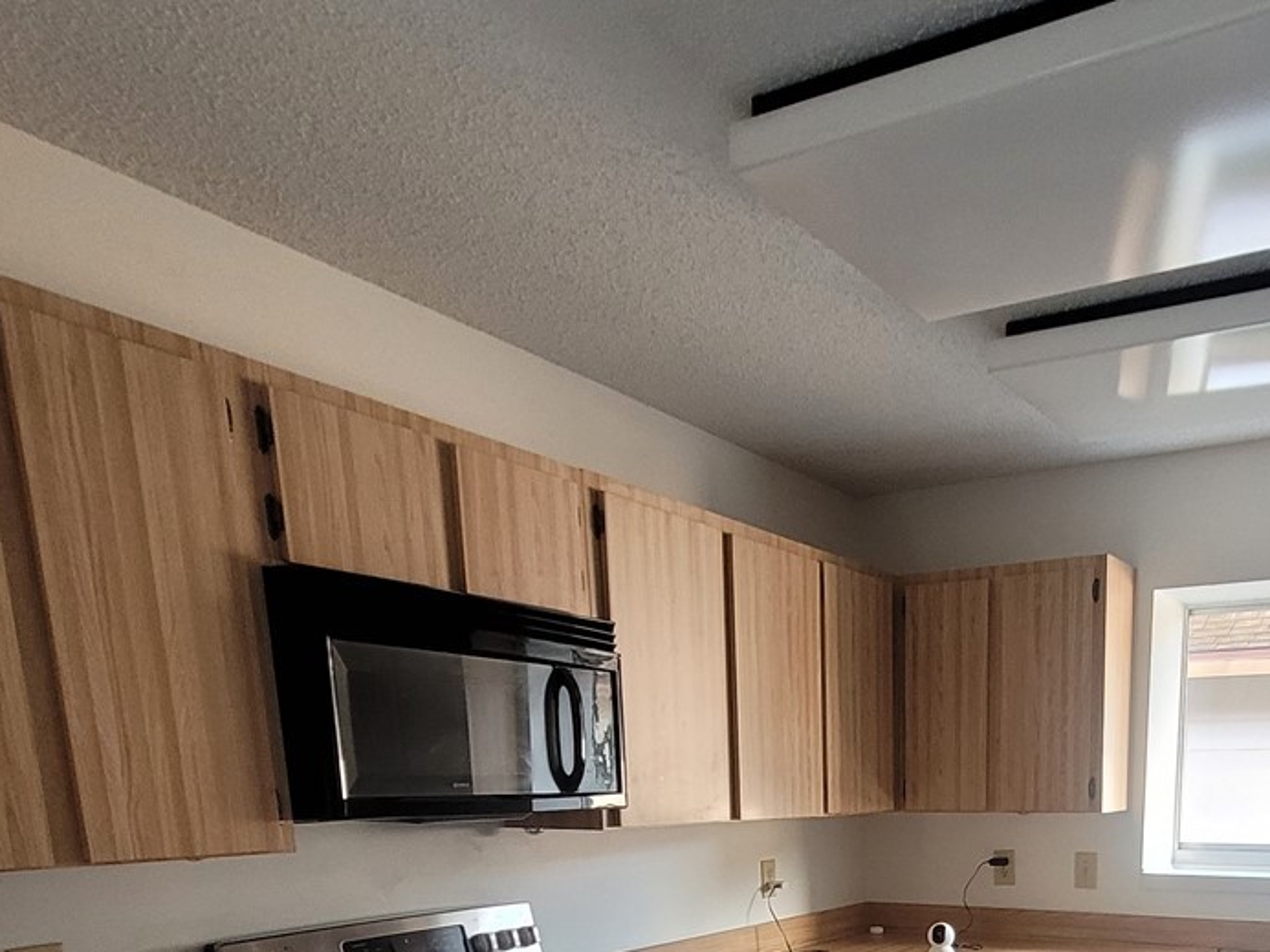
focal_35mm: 30
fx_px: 1101
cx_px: 898
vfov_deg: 39.2
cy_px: 1025
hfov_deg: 57.9
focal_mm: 1.74
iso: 200
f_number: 2.2
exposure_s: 1/60
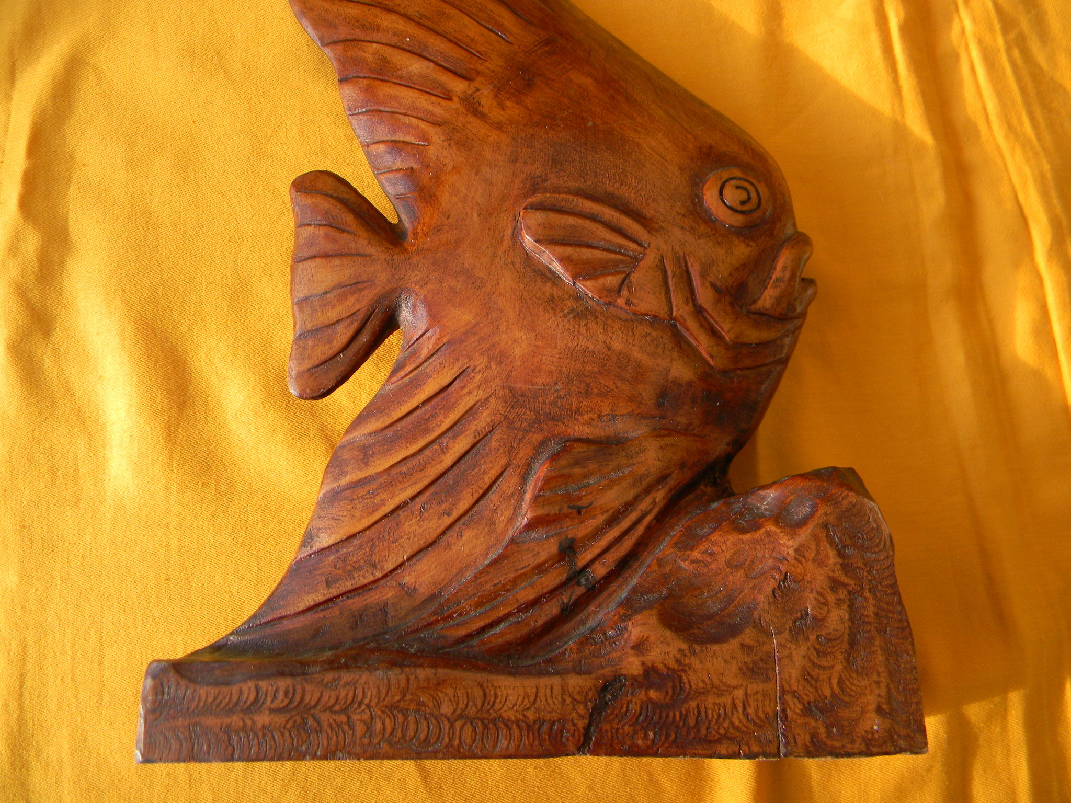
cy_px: 402
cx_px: 536
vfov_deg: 49.7
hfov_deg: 63.4
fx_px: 866
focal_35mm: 28
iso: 80
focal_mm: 5
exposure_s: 1/94.2
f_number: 3.5
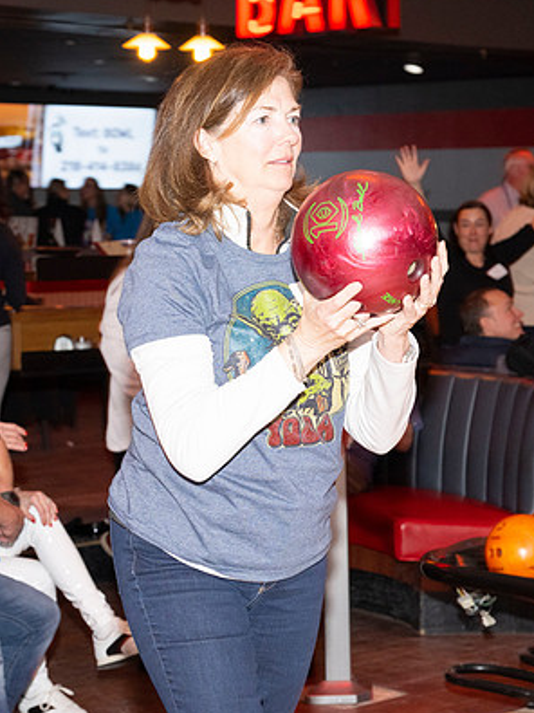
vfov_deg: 20.2
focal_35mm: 97
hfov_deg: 15.2
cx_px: 198
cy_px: 365
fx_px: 1996
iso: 2000
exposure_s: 1/100
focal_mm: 59
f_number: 5.6
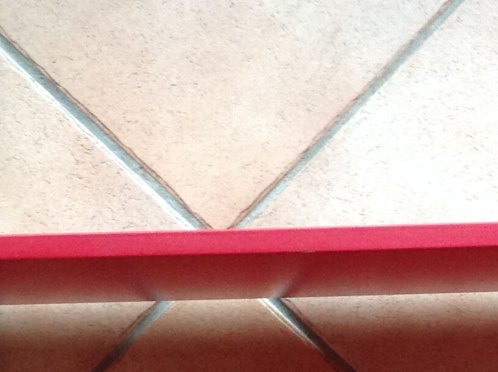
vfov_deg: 13.1
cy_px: 327
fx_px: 1609
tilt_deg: -84.7
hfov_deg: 17.1
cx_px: 515
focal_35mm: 112
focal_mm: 4.28
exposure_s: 1/15
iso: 160
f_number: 2.4
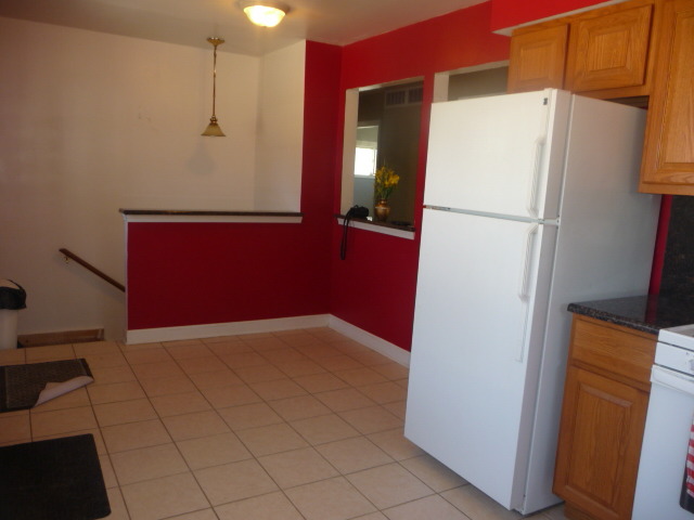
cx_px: 347
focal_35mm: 28
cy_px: 260
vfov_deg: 49.7
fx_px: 561
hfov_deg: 63.4
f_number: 3.3
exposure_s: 1/30
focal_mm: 4.7
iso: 100
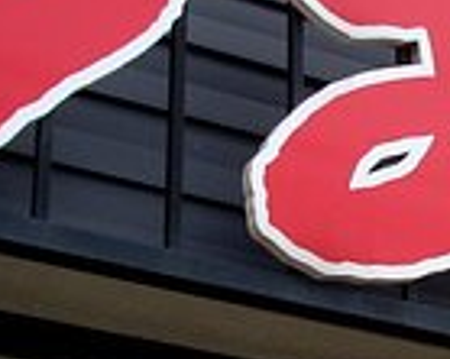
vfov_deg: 12.2
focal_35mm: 126
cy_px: 223
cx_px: 401
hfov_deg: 15.1
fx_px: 1677
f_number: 4.3
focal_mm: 5.8
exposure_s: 1/250
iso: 80
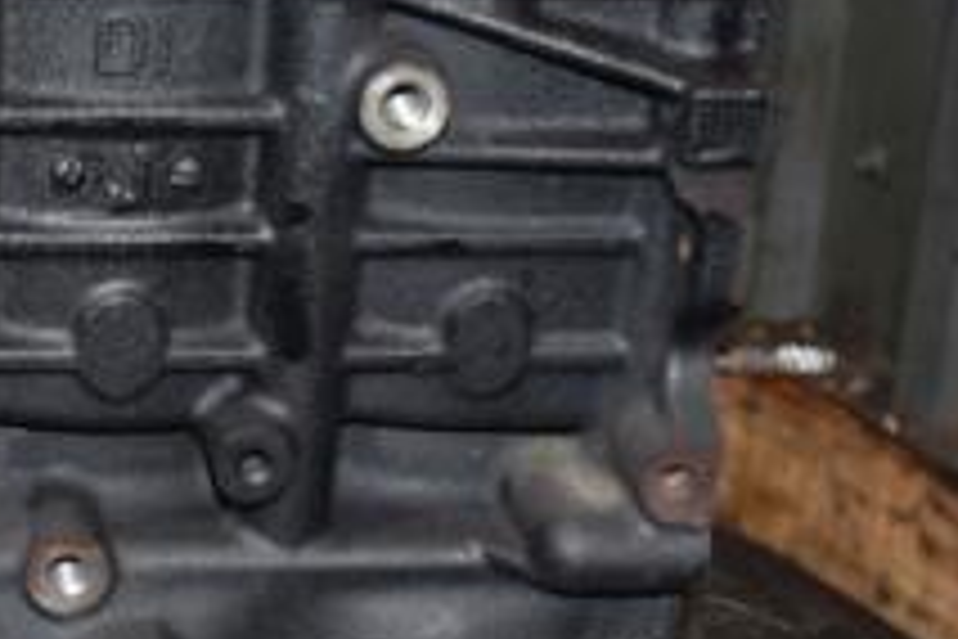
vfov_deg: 12.4
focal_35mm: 110
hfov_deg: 18.0
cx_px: -63
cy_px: 486
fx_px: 2927
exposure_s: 1/60
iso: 800
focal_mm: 26
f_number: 5
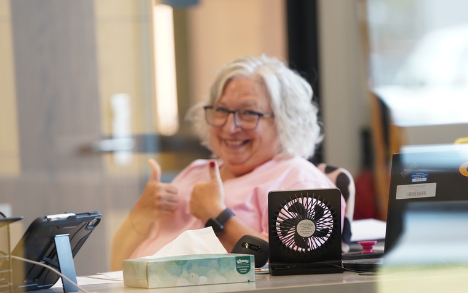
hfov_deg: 7.7
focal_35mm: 274
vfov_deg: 4.8
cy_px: 177
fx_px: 3494
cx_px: 187
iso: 1250
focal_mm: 200
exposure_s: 1/160
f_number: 2.8
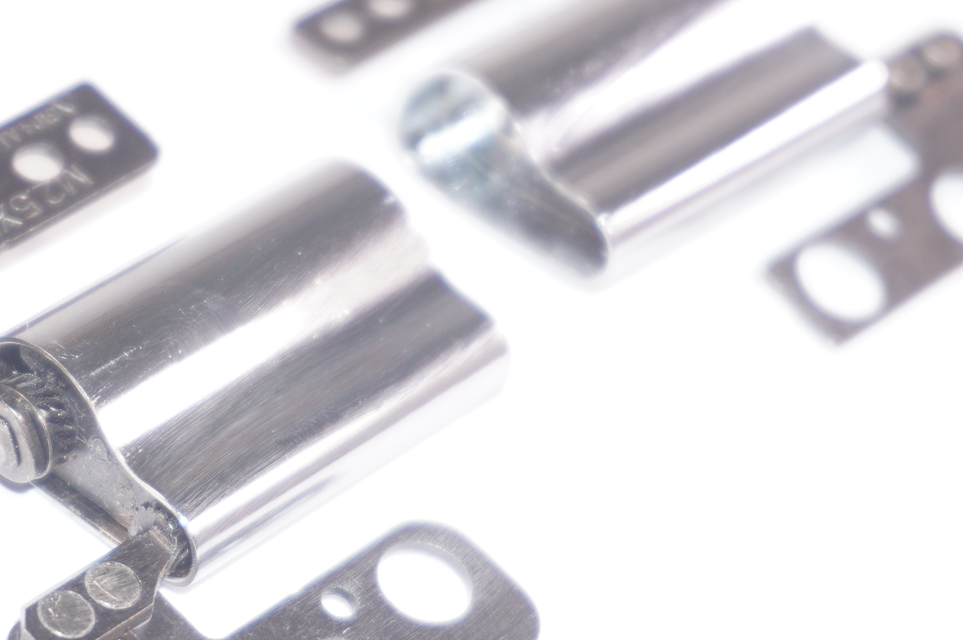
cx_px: 430
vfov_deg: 9.1
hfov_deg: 13.7
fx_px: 4009
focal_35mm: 150
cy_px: 410
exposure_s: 1/160
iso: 320
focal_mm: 50
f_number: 5.6
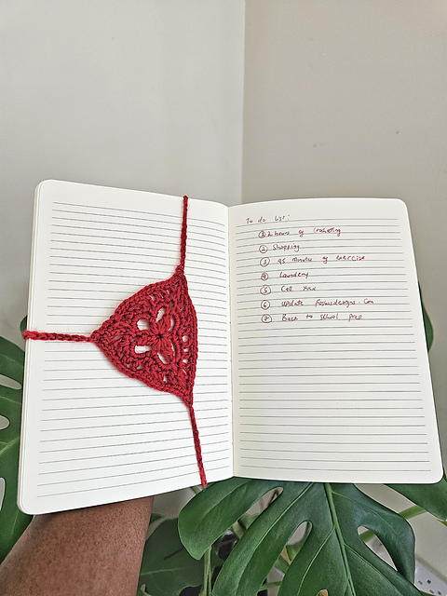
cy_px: 298
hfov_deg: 58.9
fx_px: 396
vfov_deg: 73.9
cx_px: 224
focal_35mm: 23
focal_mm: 6.3
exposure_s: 1/142
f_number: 1.7
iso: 250
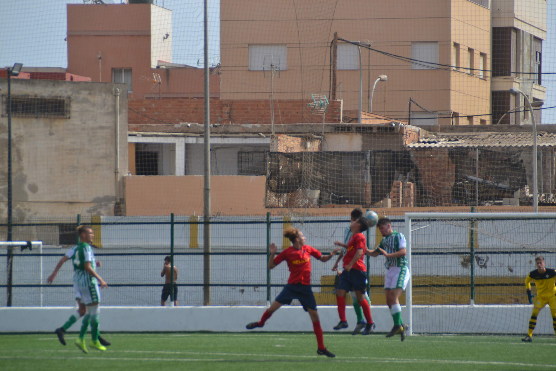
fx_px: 4633
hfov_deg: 6.9
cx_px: 278
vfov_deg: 4.6
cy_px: 186
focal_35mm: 300
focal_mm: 200
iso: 400
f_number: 6.3
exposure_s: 1/1600
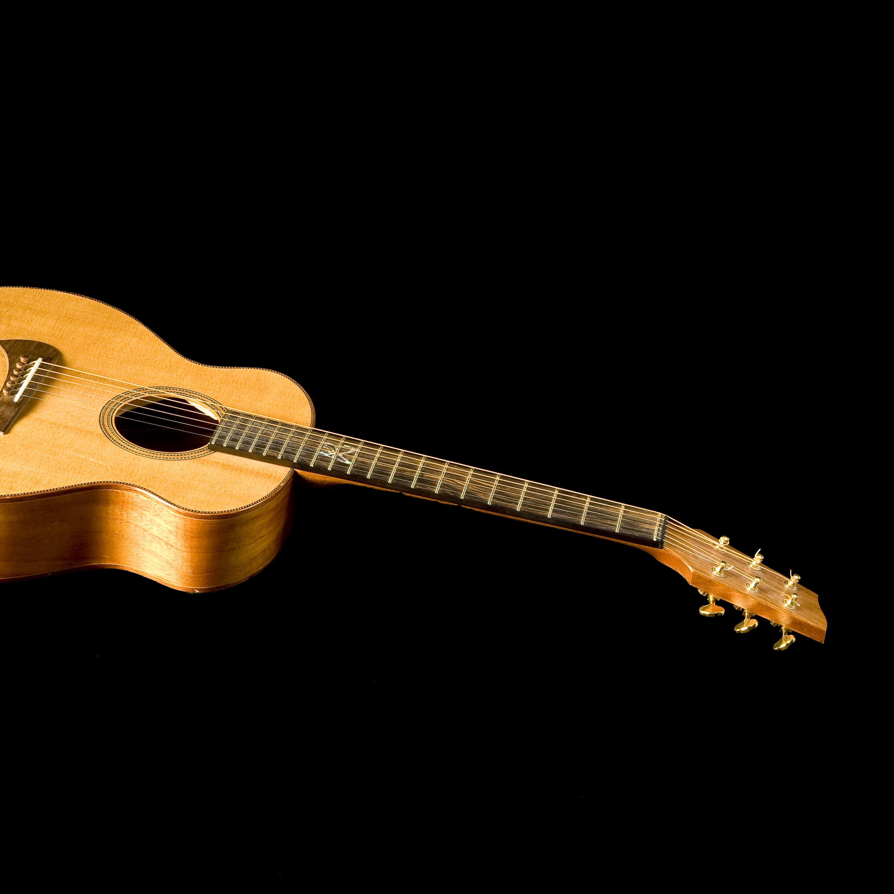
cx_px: 336
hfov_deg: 24.3
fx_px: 2075
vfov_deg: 24.3
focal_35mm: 71
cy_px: 451
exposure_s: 1/160
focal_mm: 55
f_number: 16
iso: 400
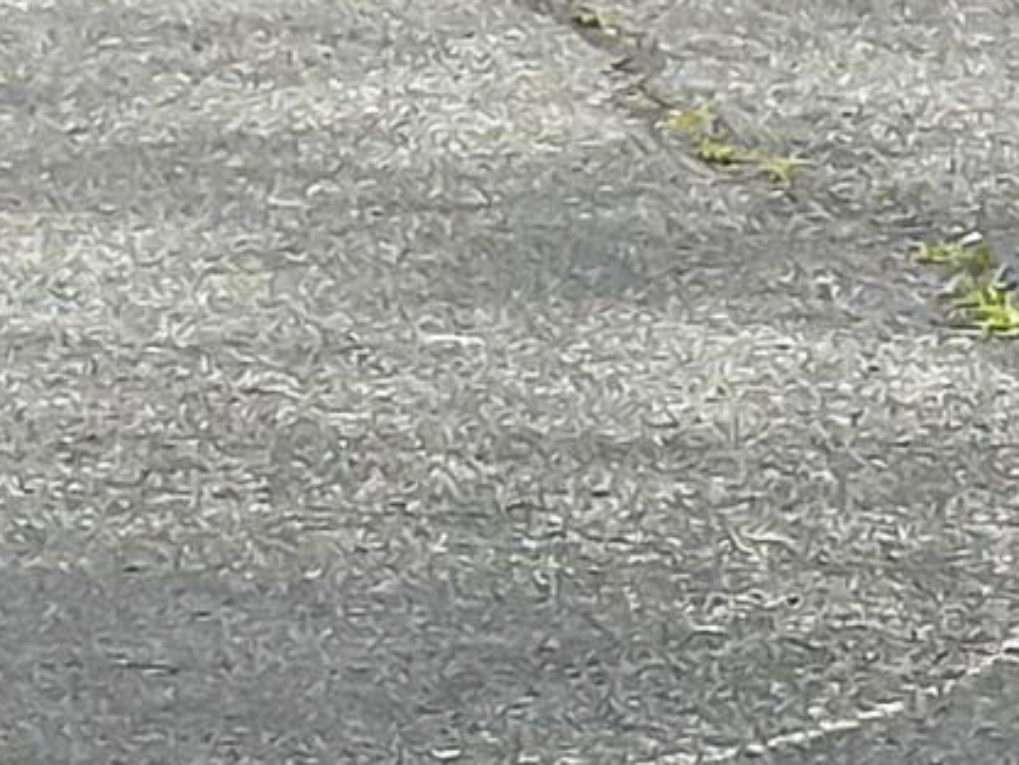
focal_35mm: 345
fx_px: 10159
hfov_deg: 5.7
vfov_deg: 4.2
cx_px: 503
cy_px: -1244
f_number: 1.8
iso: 64
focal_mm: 6.86
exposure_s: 1/2000
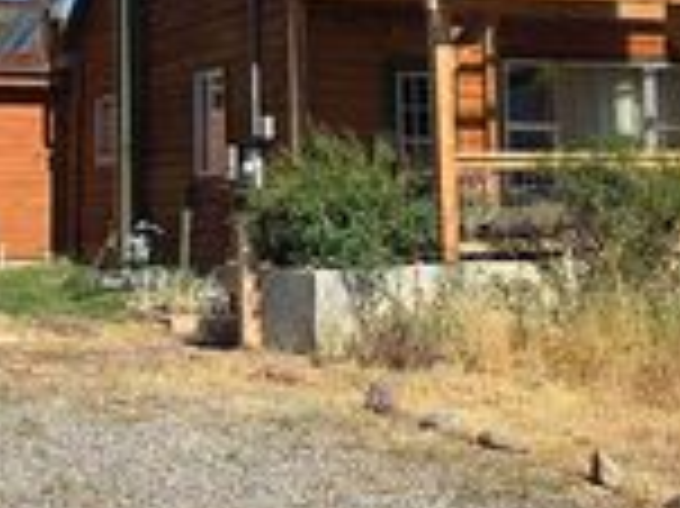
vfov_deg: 19.2
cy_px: 115
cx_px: 365
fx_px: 1492
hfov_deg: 25.7
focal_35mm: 76
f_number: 1.7
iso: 12
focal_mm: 6.3
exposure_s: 1/1008
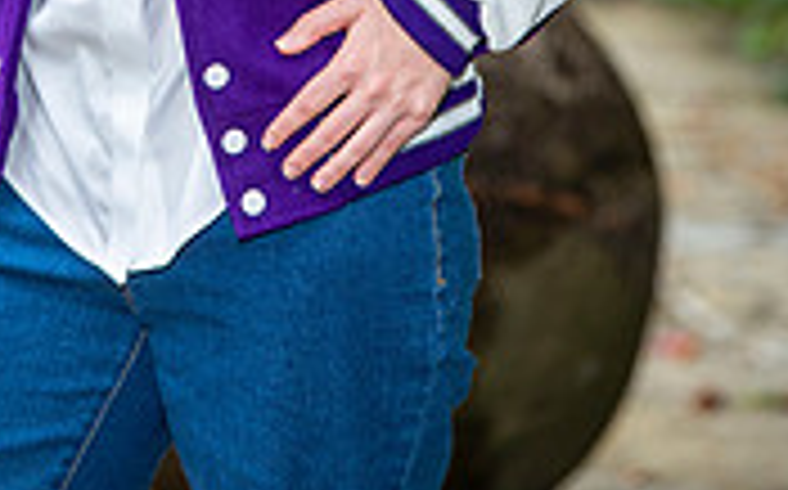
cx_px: 281
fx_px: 9269
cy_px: -436
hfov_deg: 4.9
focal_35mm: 432
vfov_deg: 3.0
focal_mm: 165
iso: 320
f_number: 6.3
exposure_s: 1/160
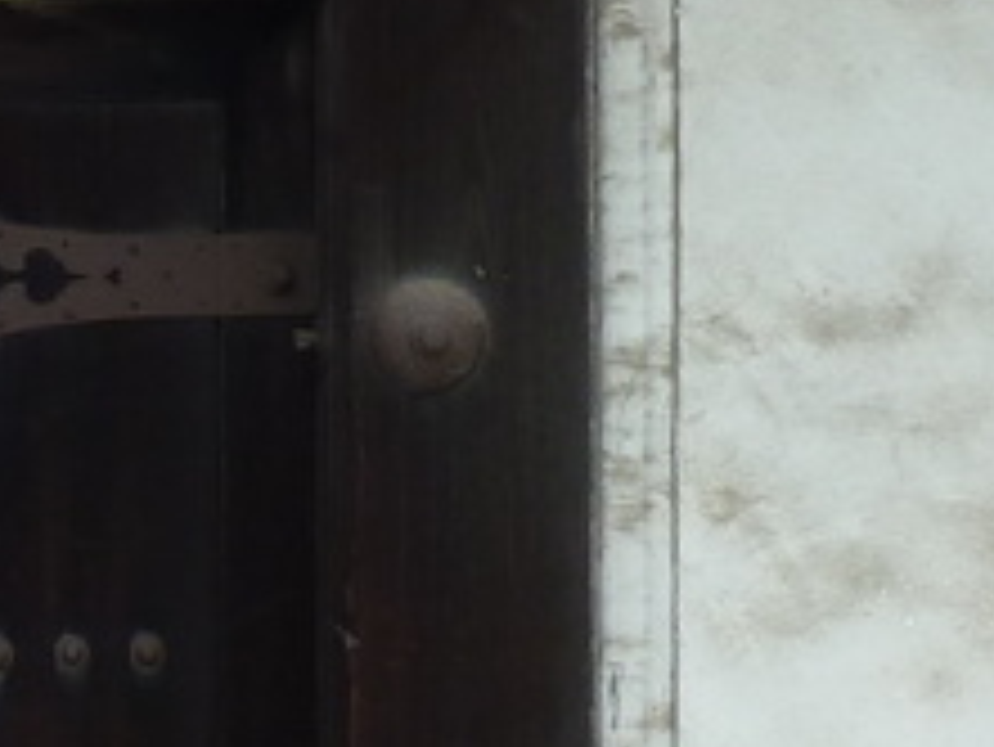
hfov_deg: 8.8
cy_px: 382
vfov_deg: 6.9
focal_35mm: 217
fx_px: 6235
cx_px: -715
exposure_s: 1/125
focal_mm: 6.5
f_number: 4
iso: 80
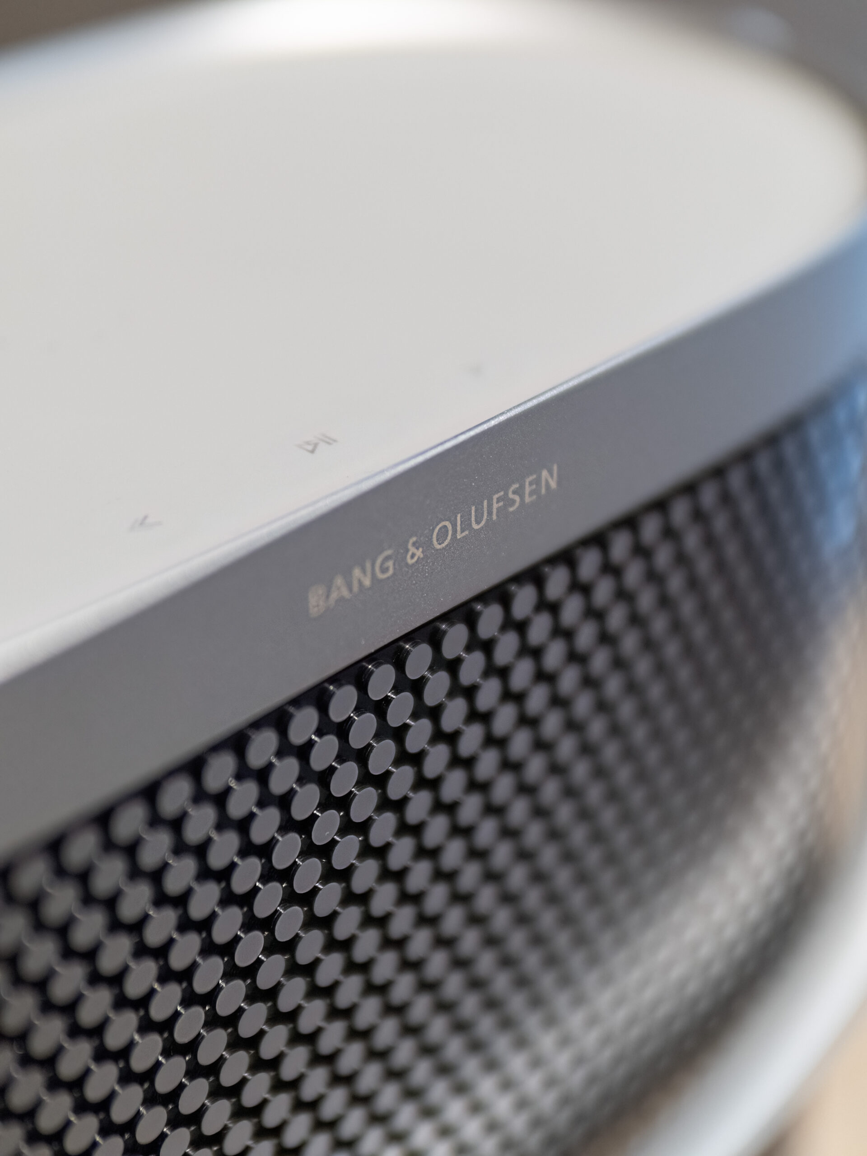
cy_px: 578
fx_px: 2004
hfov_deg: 24.4
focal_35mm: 60
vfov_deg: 32.2
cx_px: 434
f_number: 1.4
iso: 1250
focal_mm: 30
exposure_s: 1/1000
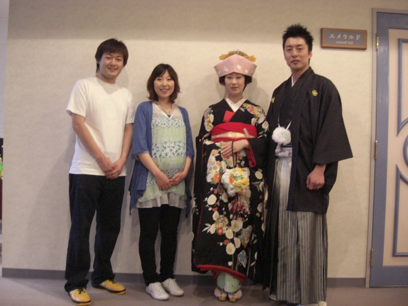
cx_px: 204
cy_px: 153
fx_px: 448
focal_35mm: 38
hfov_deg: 49.0
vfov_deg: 37.7
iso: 800
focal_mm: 7.9
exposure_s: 1/15
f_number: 2.8
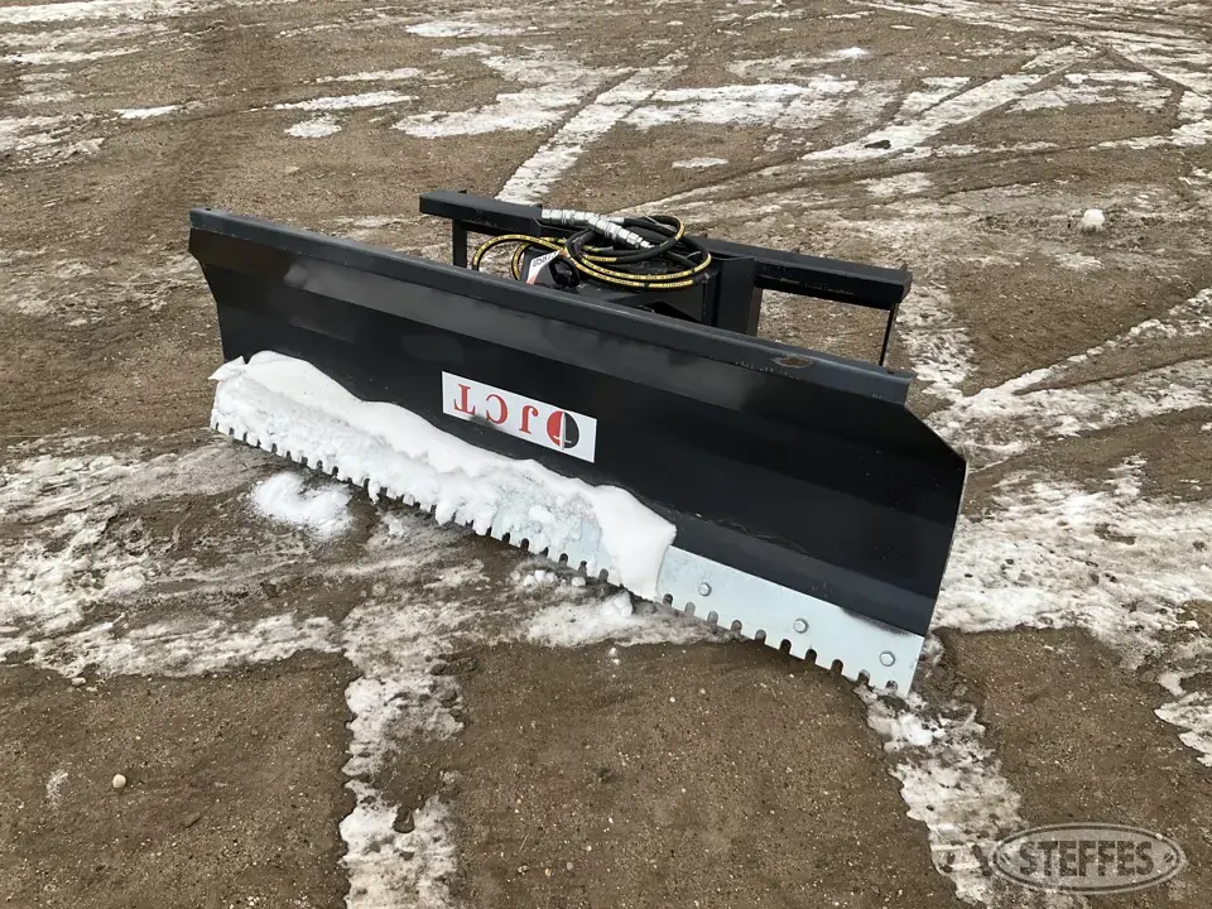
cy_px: 454
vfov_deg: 48.2
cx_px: 606
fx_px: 1015
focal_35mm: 29
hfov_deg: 61.7
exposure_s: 1/425
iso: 25
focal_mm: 3
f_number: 1.8
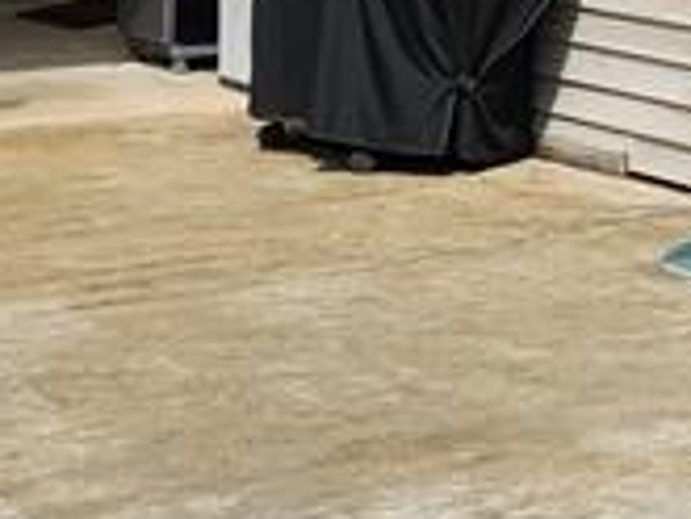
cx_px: 988
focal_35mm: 149
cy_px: -398
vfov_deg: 9.5
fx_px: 2976
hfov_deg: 12.7
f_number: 1.8
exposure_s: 1/6744
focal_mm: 5
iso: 50
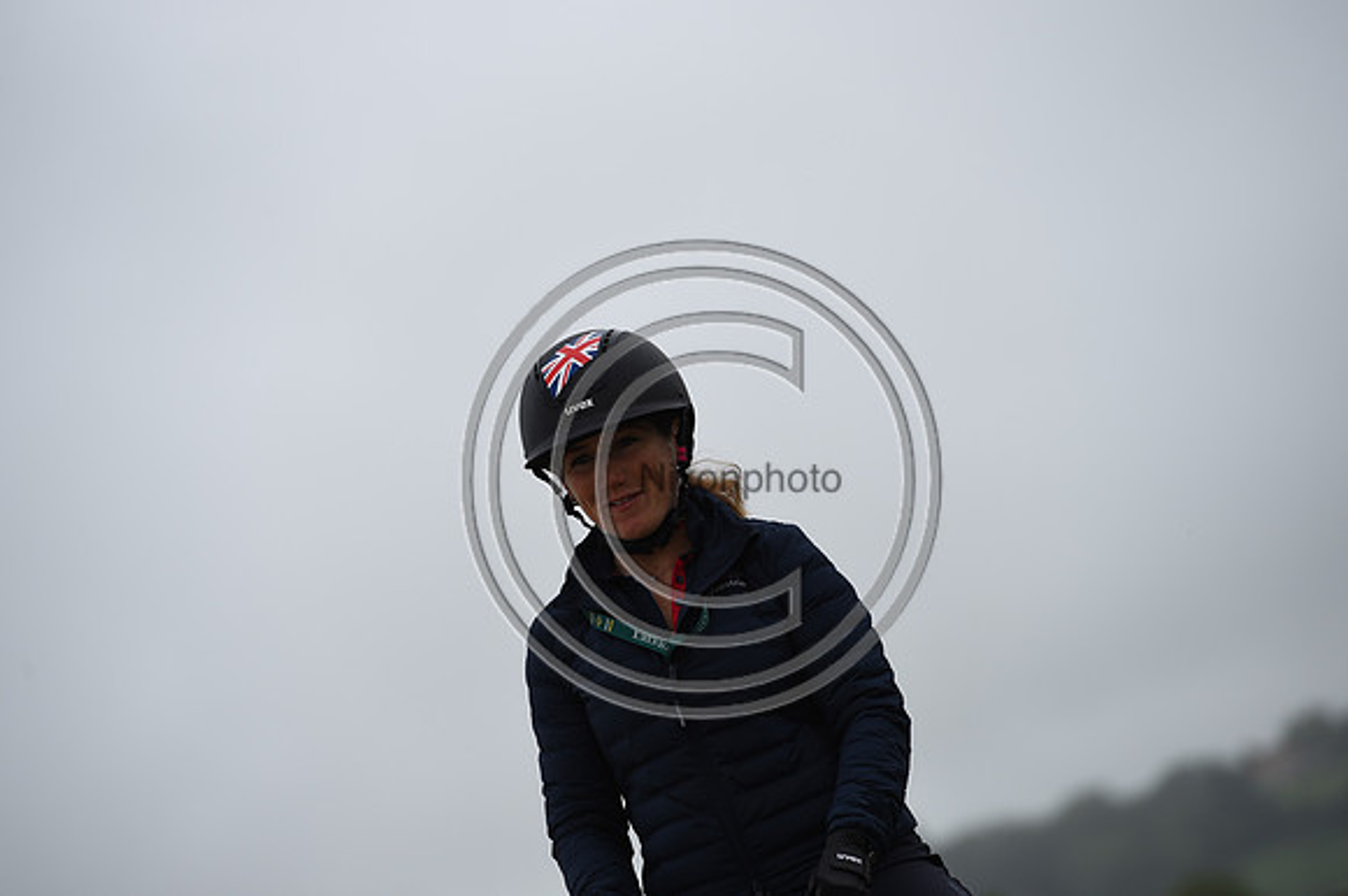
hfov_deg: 10.3
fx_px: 7484
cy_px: 448
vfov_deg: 6.9
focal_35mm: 200
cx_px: 674
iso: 200
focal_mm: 200
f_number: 5
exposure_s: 1/800
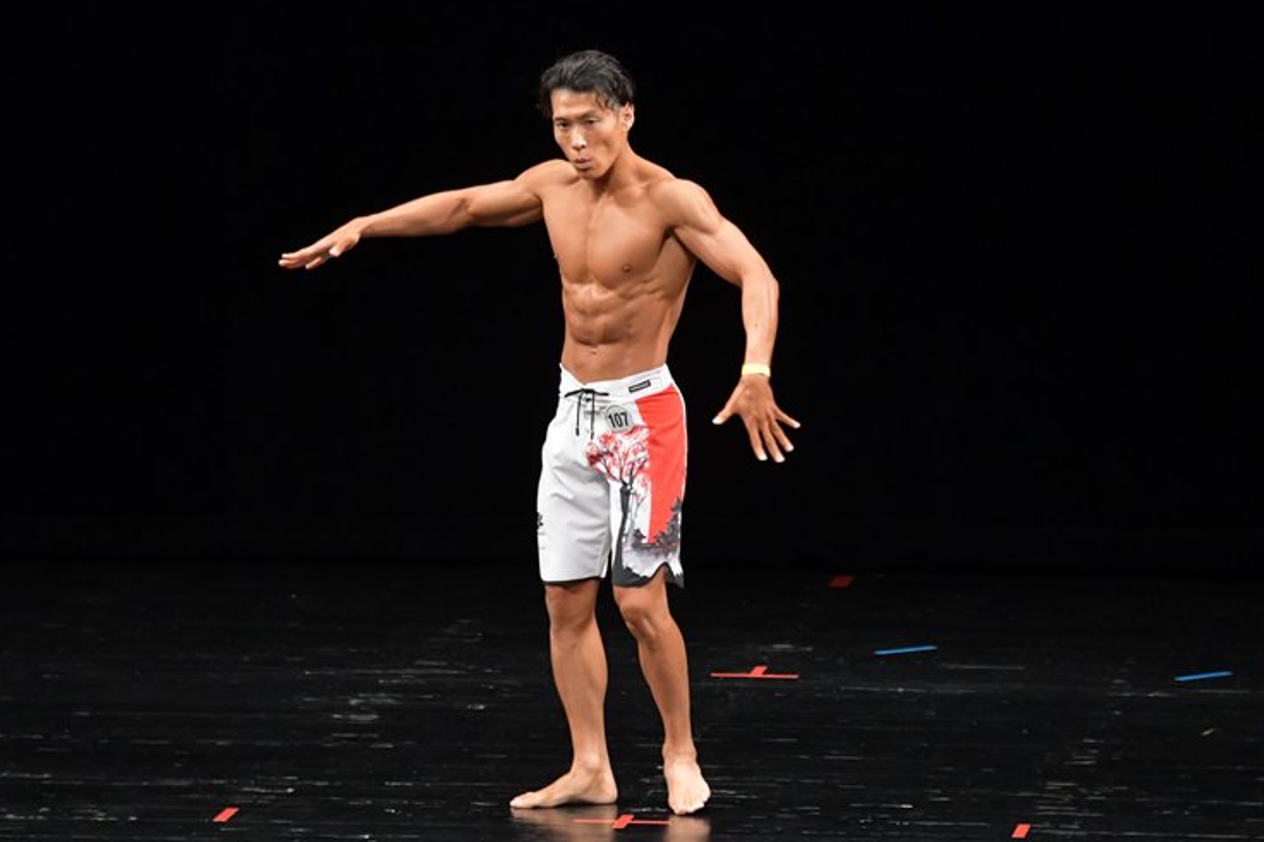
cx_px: 600
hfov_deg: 6.9
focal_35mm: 300
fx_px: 10528
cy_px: 406
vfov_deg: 4.6
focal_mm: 190
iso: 3200
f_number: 5.6
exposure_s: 1/400
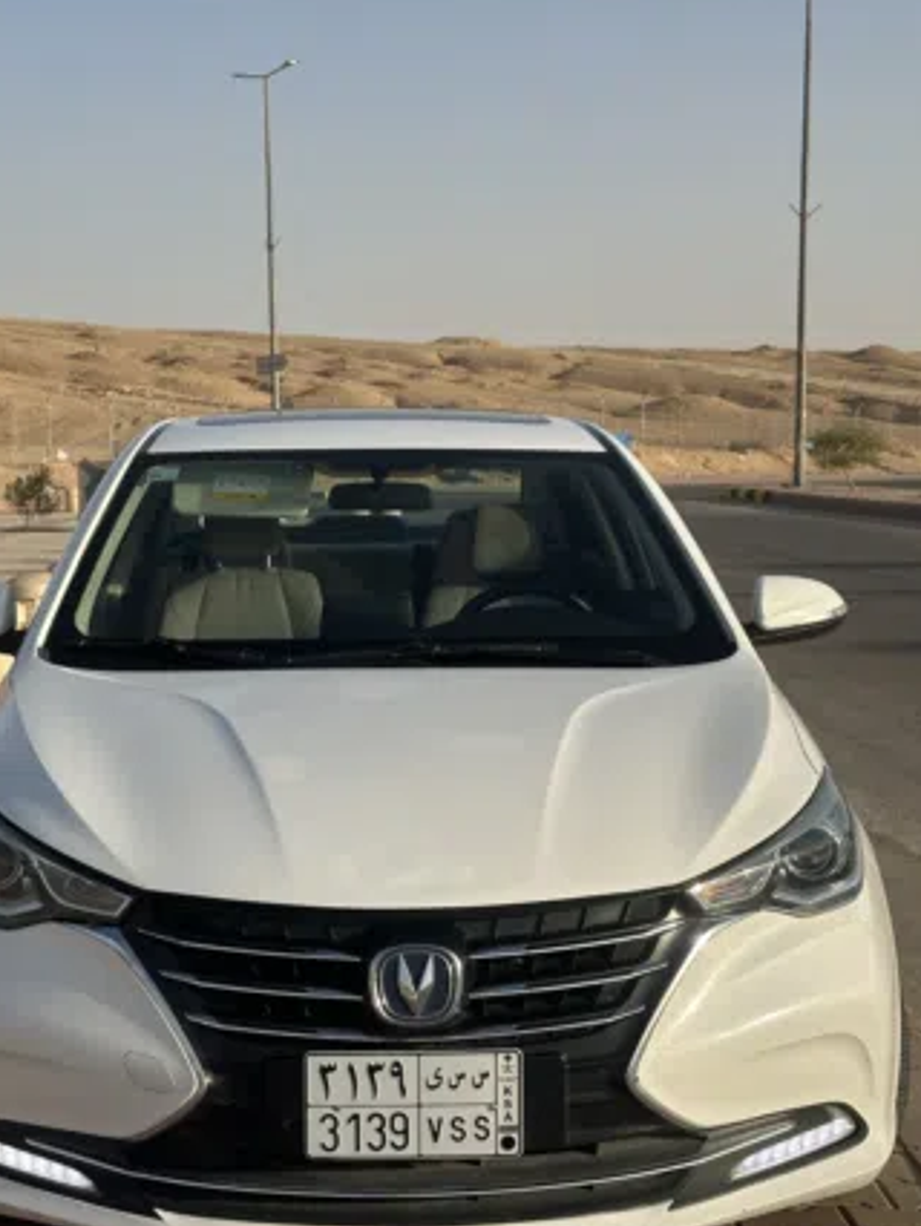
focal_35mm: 60
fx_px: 2126
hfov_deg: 24.4
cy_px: 632
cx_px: 386
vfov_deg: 32.2
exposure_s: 1/4184
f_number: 1.78
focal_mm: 6.86
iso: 64
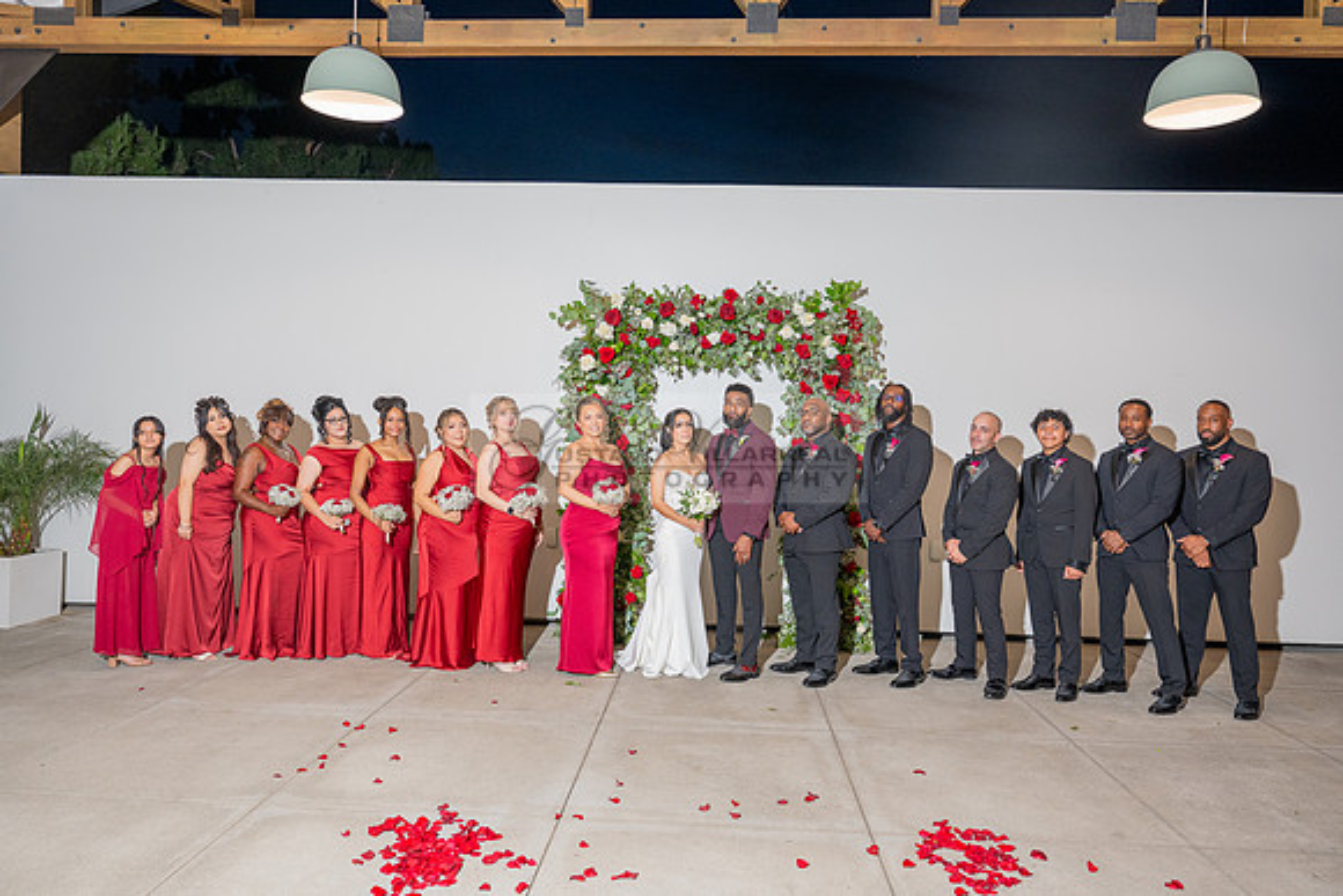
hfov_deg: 72.2
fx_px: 921
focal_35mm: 25
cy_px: 448
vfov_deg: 51.9
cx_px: 661
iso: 800
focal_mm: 24
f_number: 3.5
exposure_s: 1/200
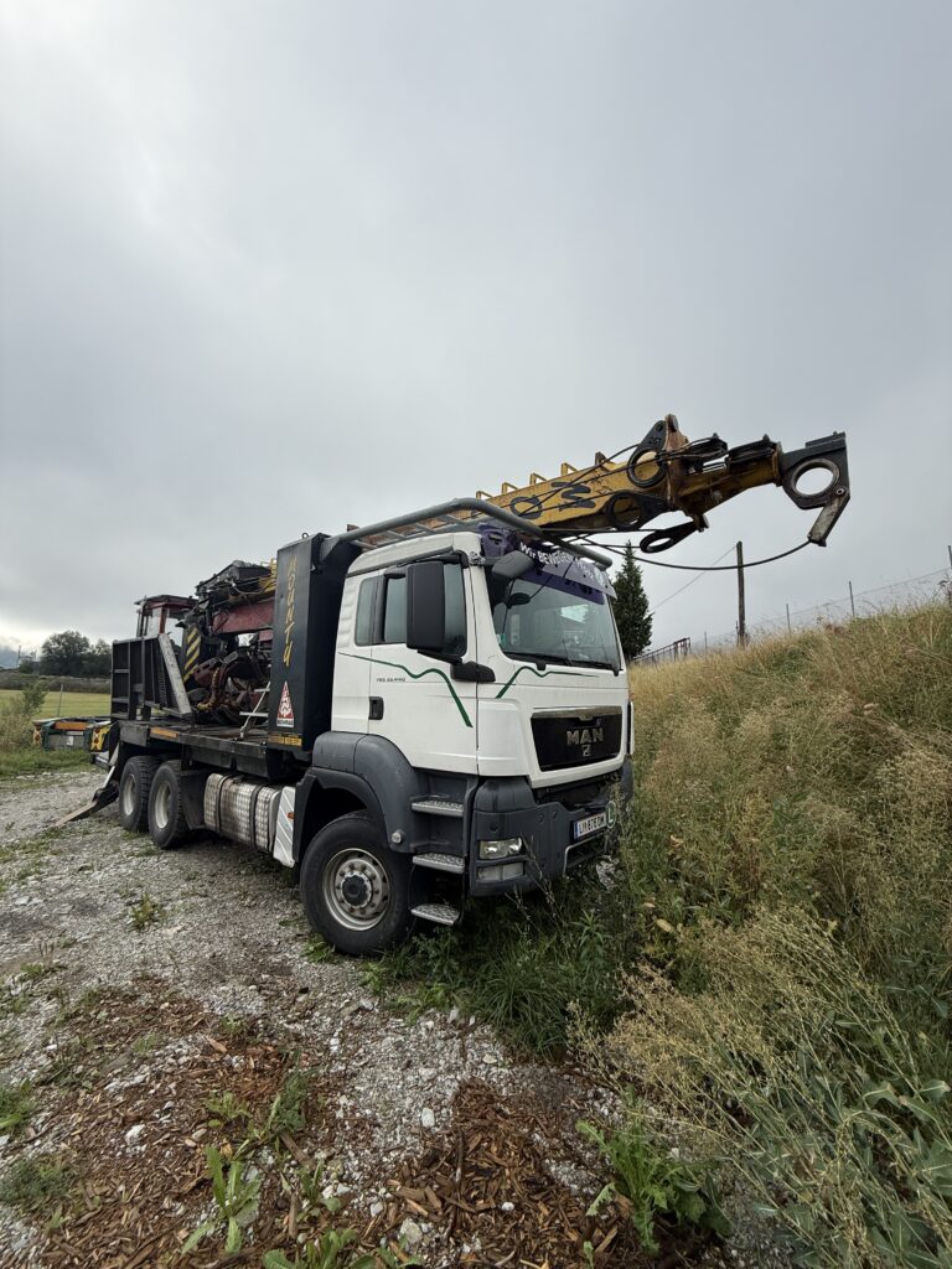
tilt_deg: +8.5
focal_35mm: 14
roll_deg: -1.4
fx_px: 513
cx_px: 476
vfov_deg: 102.1
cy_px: 634
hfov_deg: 85.7
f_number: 2.2
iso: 50
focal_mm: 2.22
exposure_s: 1/1050
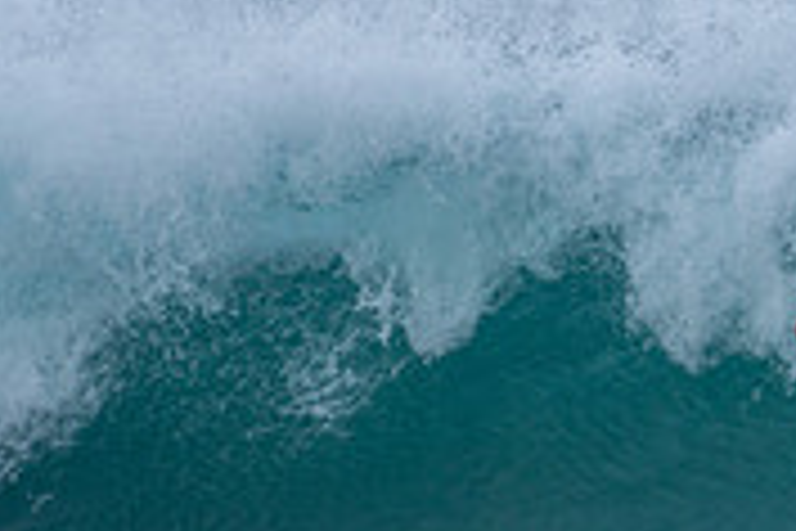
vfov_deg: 0.6
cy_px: 578
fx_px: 52267
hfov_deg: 0.9
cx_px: 1048
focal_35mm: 2364
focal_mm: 480
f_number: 5.6
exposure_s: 1/400
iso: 110
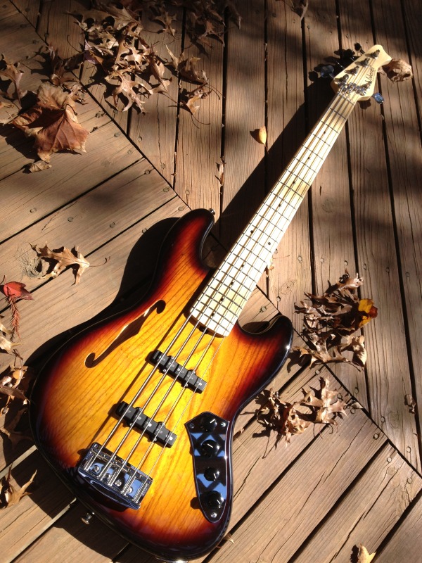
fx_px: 569
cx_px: 211
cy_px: 282
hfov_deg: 40.7
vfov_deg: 52.6
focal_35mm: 35
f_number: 2.4
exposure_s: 1/746
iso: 50
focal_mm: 4.3
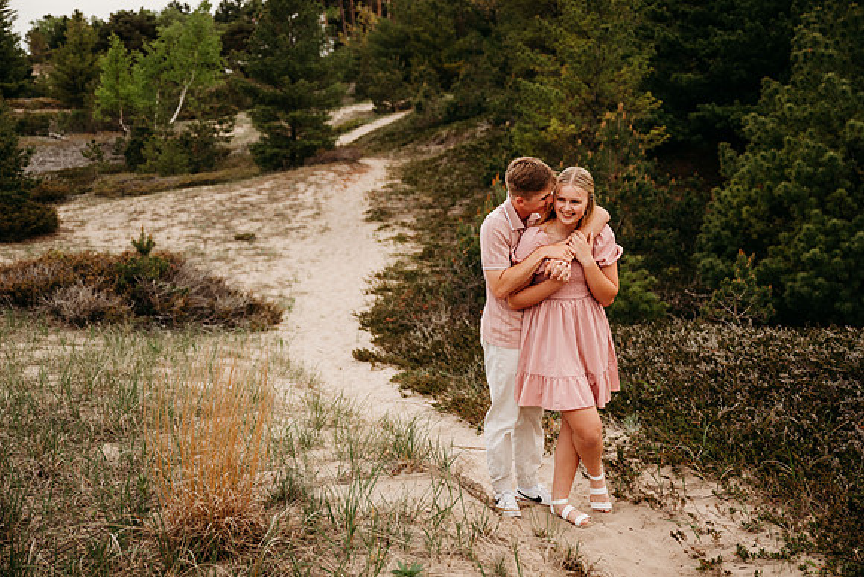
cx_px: 432
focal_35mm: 41
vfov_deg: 32.6
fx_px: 984
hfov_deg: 47.4
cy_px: 288
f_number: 2.8
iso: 320
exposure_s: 1/1000
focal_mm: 41
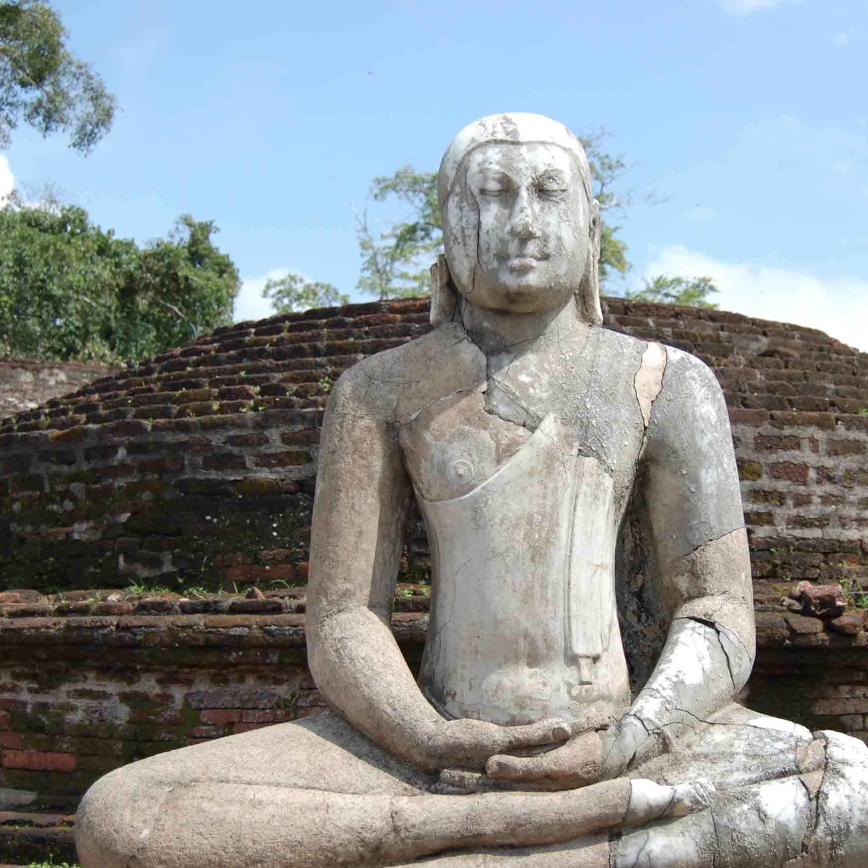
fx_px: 1617
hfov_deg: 30.0
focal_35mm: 57
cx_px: 512
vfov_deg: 30.0
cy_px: 473
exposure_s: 1/1000
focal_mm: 26
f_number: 4
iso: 200
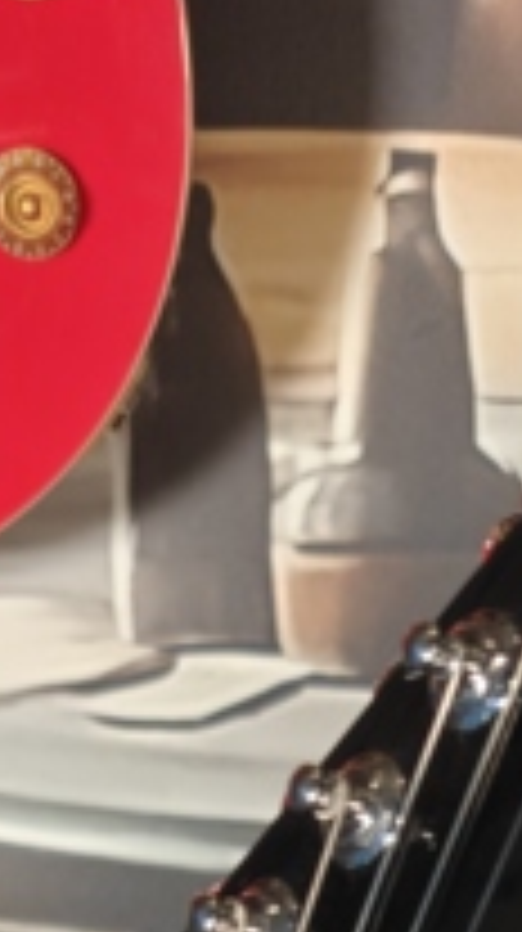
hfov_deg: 13.2
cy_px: 1486
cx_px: 443
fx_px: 2246
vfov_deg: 19.6
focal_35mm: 91
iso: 400
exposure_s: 1/104
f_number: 1.6
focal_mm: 6.06
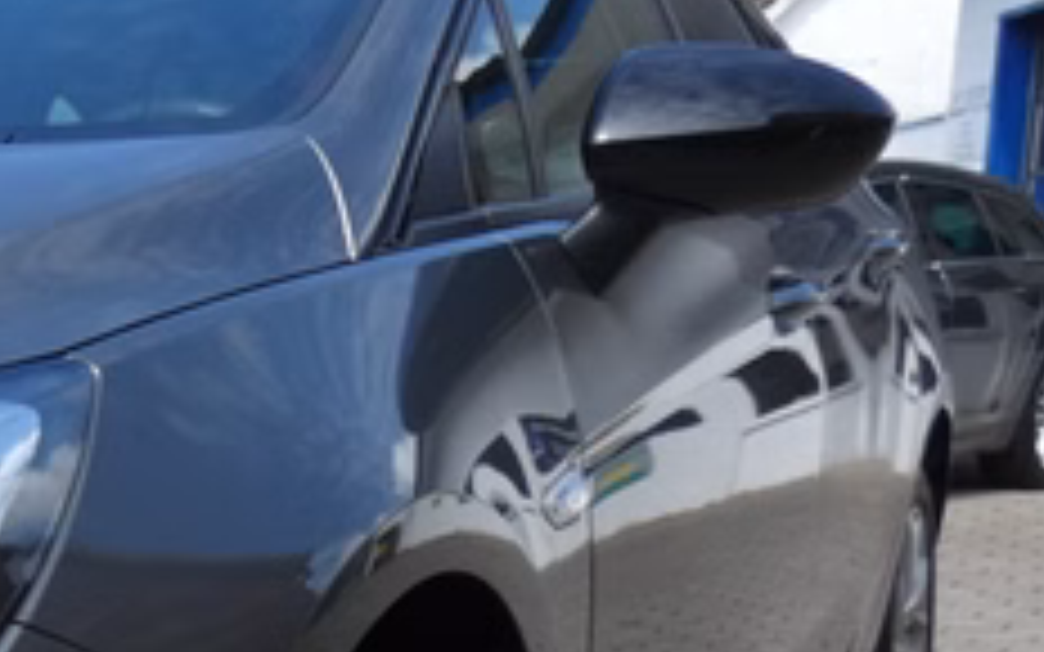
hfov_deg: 23.5
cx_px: -450
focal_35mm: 73
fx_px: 2077
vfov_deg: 17.5
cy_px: 643
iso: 80
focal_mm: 3.6
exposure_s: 1/1000
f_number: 2.8
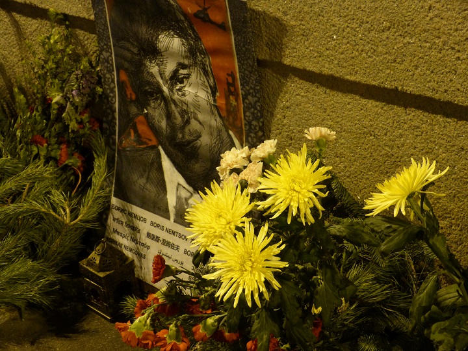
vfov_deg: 21.0
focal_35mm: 70
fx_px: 946
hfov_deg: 27.8
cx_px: 234
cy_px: 176
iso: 400
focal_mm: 12.6
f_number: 3.3
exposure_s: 1/8
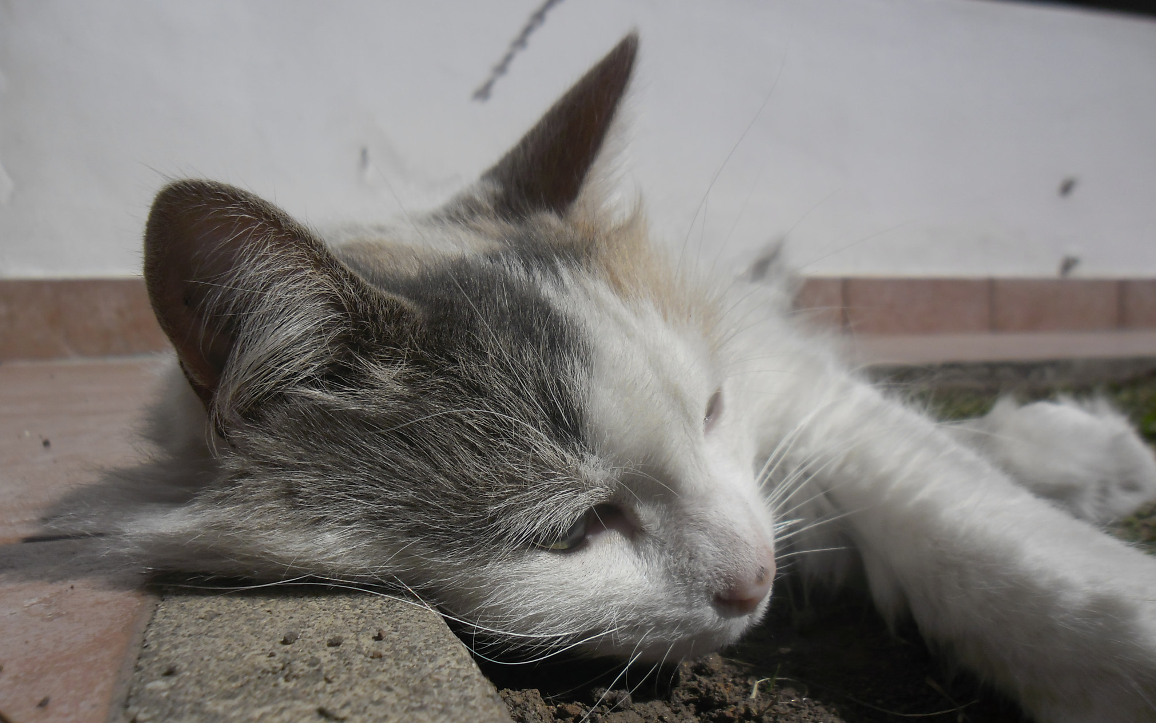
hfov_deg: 64.6
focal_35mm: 29
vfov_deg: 43.1
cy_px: 390
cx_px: 573
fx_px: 914
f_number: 9
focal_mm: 4.9
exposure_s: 1/469
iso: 80
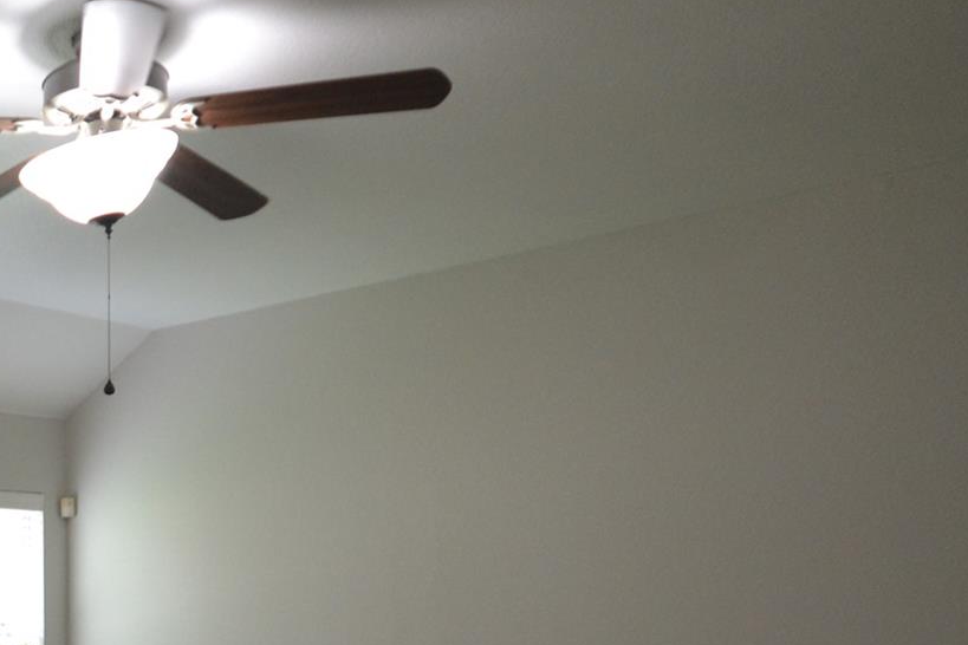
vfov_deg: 28.6
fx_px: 1210
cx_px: -142
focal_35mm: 45
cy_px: 588
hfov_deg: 35.8
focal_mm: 12
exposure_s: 1/60
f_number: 4.5
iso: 1000
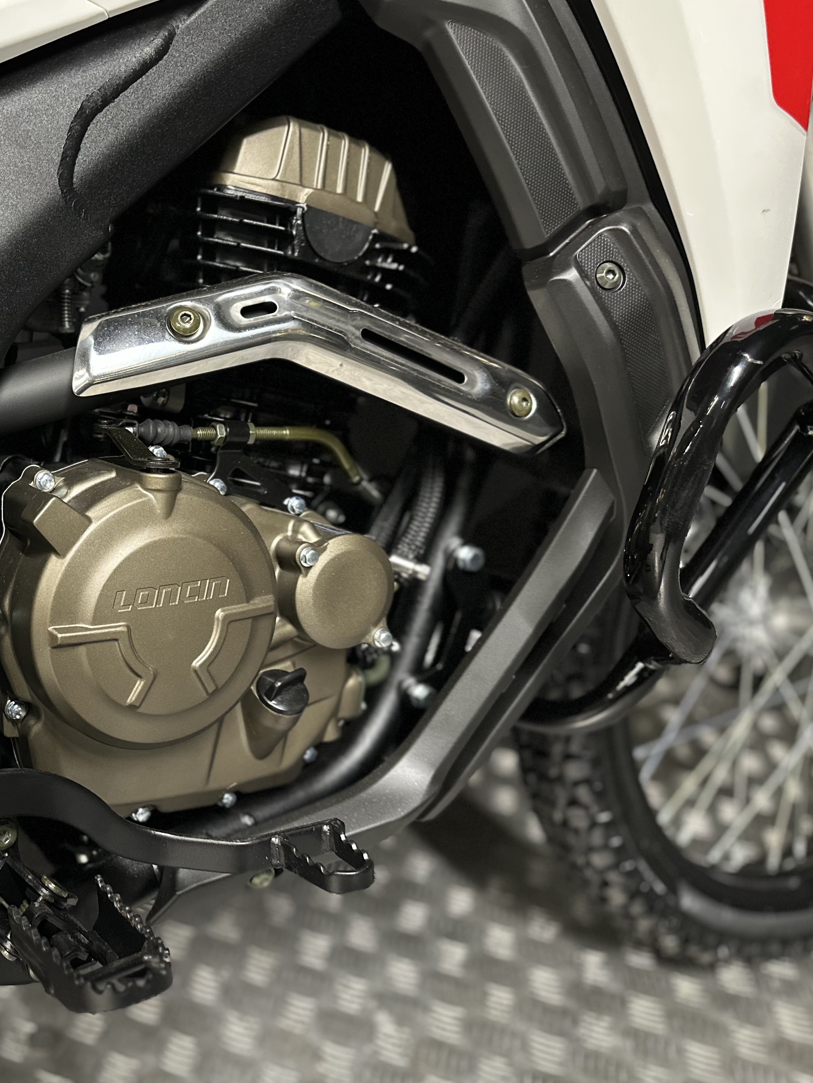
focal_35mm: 33
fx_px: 1033
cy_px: 527
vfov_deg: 55.3
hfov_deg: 39.8
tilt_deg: -20.7
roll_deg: -0.9
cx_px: 79
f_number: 1.78
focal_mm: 6.86
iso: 500
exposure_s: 1/60
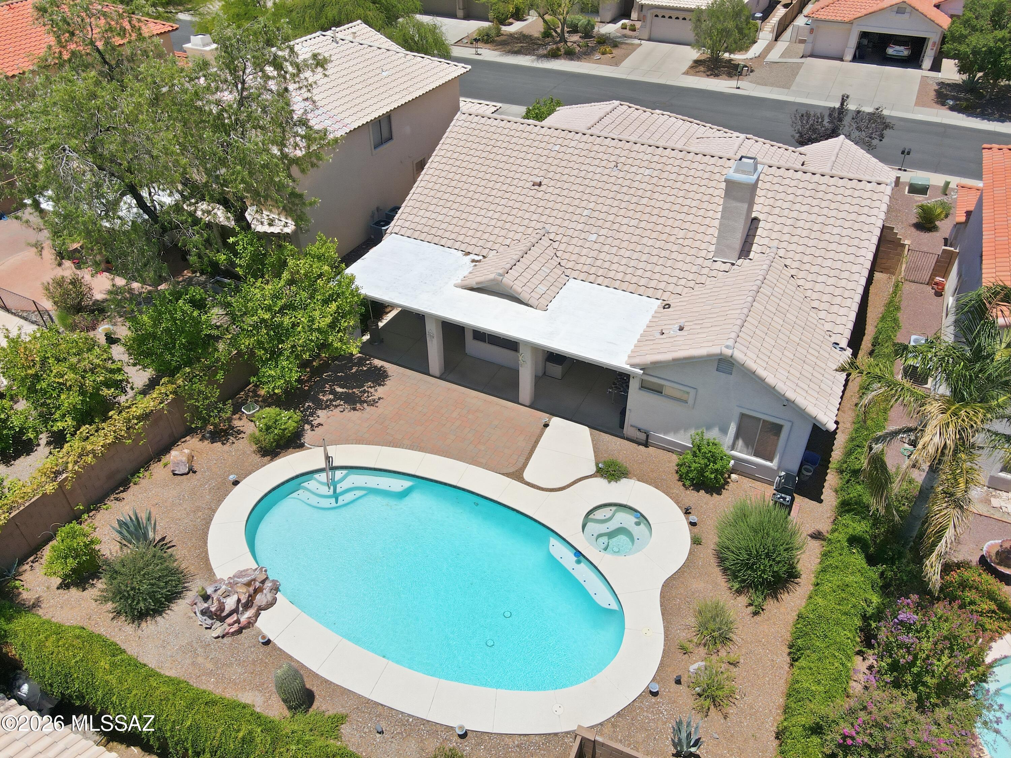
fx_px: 701
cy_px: 379
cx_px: 506
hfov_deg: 71.6
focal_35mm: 24
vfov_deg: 56.8
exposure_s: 1/1250
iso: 100
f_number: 2.8
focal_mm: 4.5
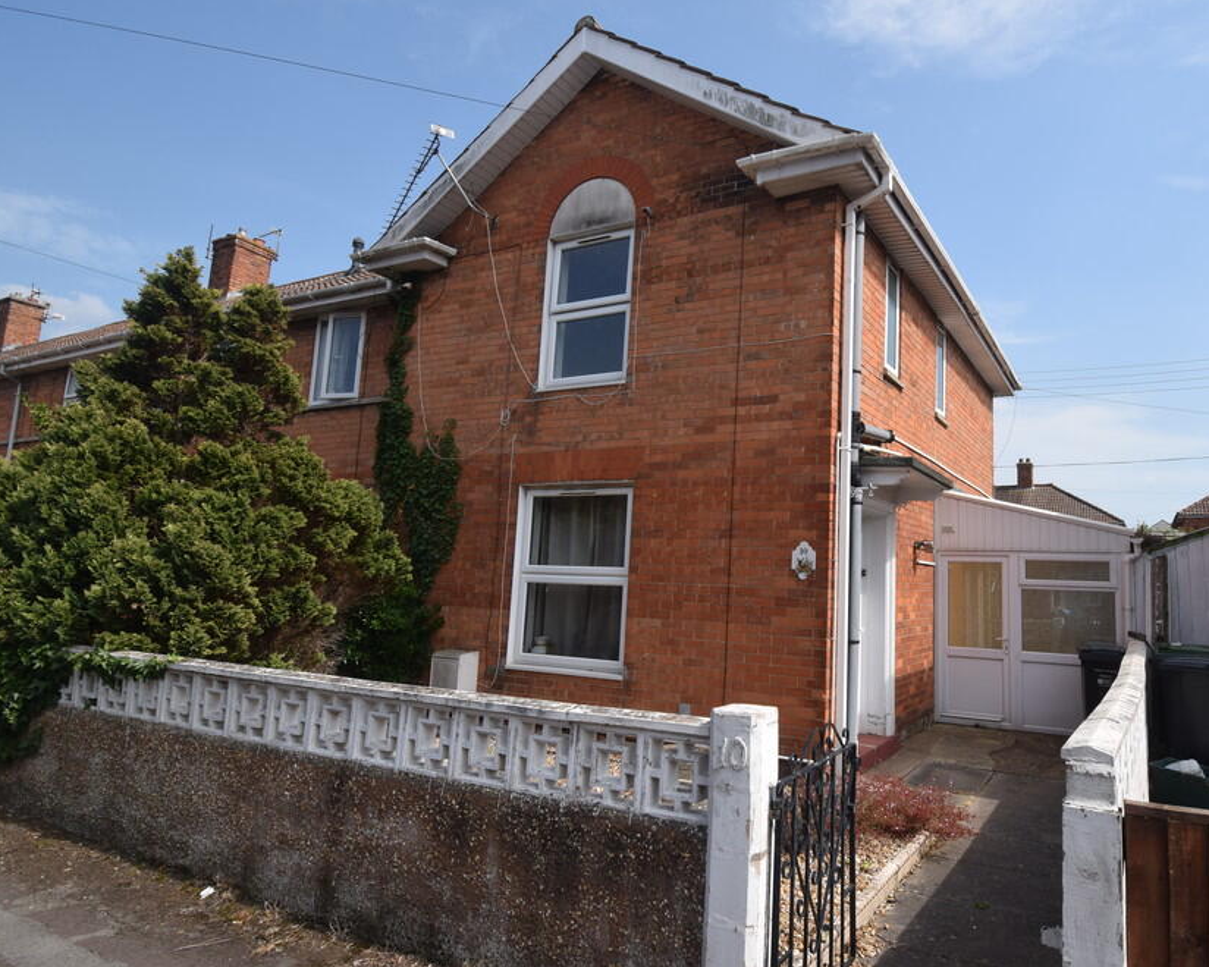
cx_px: 745
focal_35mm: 21
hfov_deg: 76.5
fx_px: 751
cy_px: 473
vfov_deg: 65.5
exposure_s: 1/320
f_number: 9
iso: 200
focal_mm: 12
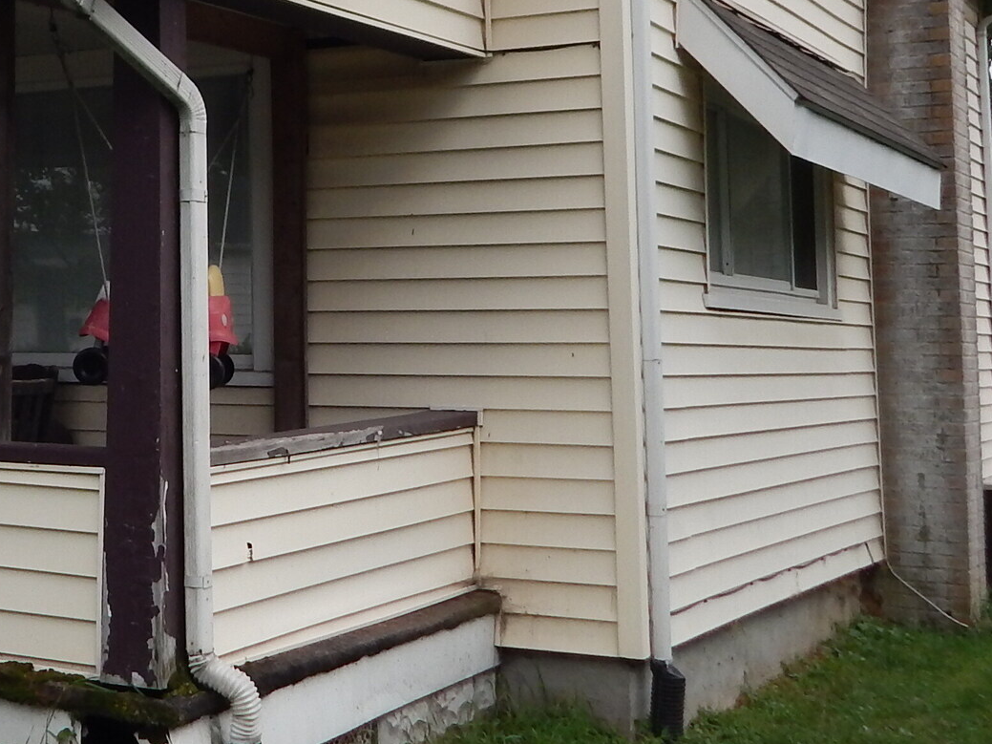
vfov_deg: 21.3
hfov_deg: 27.2
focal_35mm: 68
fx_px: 1948
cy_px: 136
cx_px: 32
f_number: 3
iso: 125
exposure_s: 1/500
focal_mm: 4
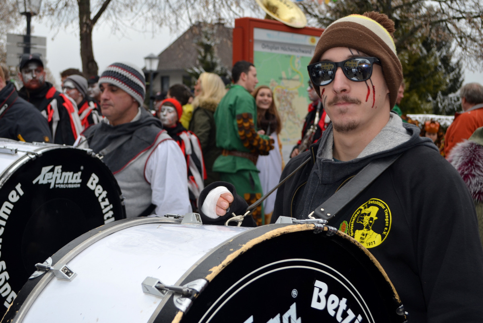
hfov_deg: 41.1
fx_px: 644
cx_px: 242
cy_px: 162
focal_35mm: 48
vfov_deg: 28.1
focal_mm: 32
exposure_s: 1/125
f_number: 5.6
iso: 140
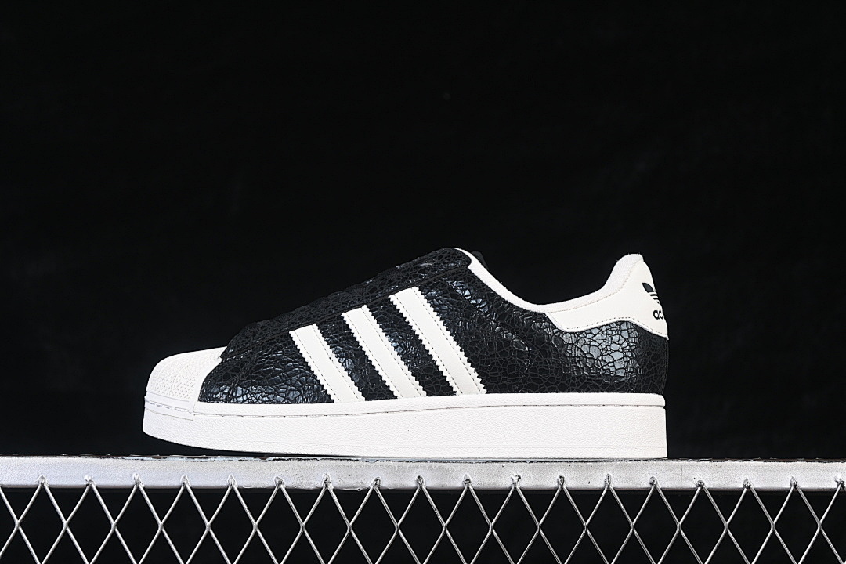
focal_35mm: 75
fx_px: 1762
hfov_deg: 27.0
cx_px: 423
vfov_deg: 18.2
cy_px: 282
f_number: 6.3
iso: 160
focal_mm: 50
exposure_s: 1/60
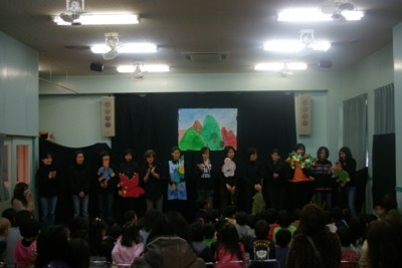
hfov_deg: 46.4
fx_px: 469
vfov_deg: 31.9
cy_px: 134
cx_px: 201
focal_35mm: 42
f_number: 4
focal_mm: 28
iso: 400
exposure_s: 1/45
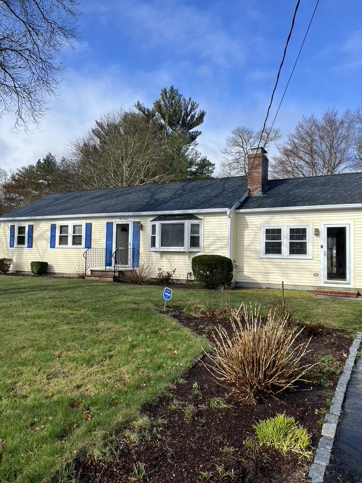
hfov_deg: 53.1
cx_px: 181
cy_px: 242
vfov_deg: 67.3
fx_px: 363
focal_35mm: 26
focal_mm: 5.7
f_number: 1.5
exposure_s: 1/3077
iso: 50
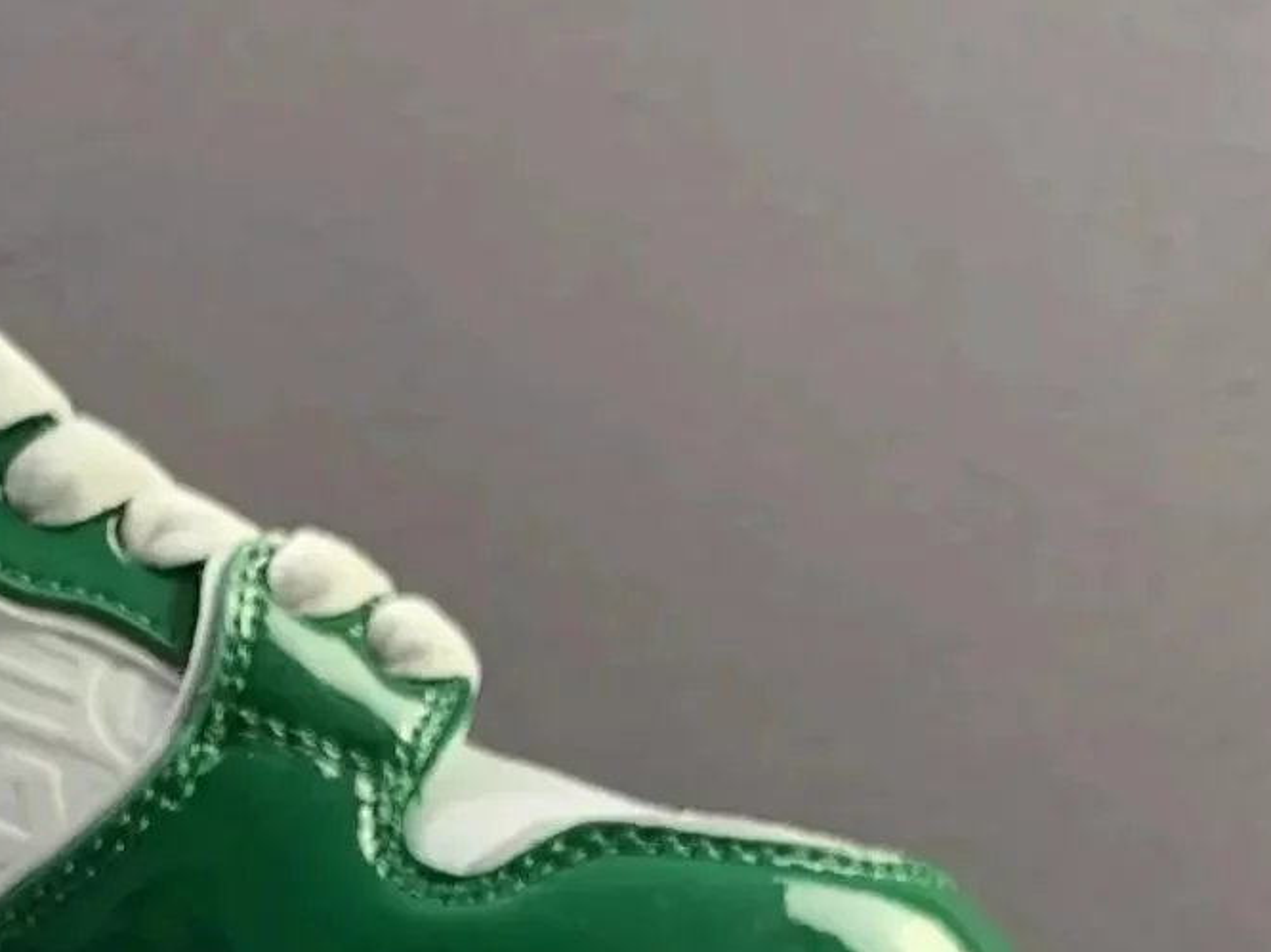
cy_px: 1583
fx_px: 3670
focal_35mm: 100
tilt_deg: +6.2
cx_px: 71
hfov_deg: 19.2
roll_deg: +0.2
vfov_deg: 13.6
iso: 100
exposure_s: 1/80
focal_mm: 4.25
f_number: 1.8
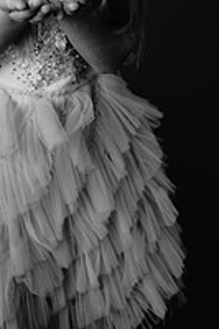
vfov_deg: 32.6
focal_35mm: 54
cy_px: -30
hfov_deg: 24.7
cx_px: 54
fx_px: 494
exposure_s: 1/160
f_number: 2.8
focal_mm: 24
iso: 100
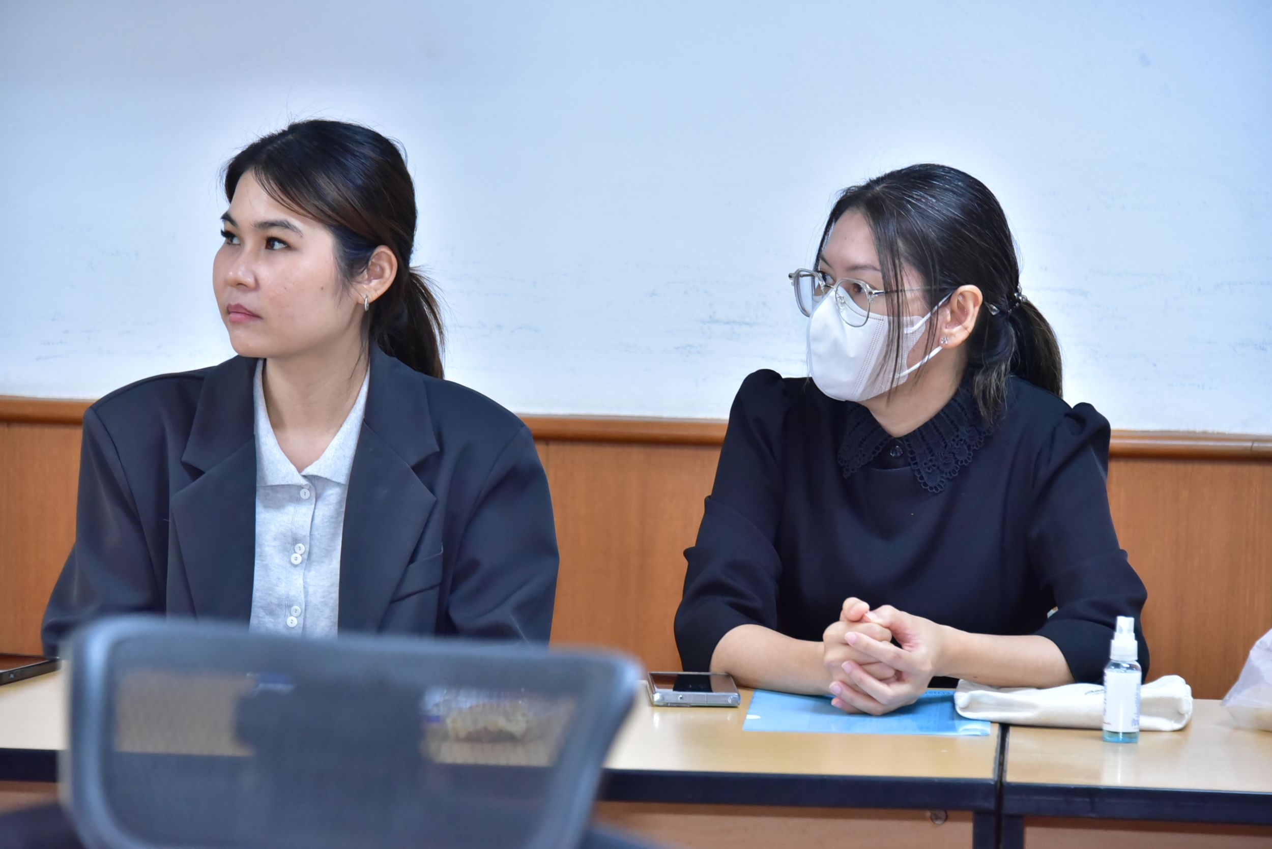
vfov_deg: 7.6
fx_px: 6362
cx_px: 636
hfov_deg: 11.4
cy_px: 424
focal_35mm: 180
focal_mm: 180
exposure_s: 1/80
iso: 4000
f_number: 6.3
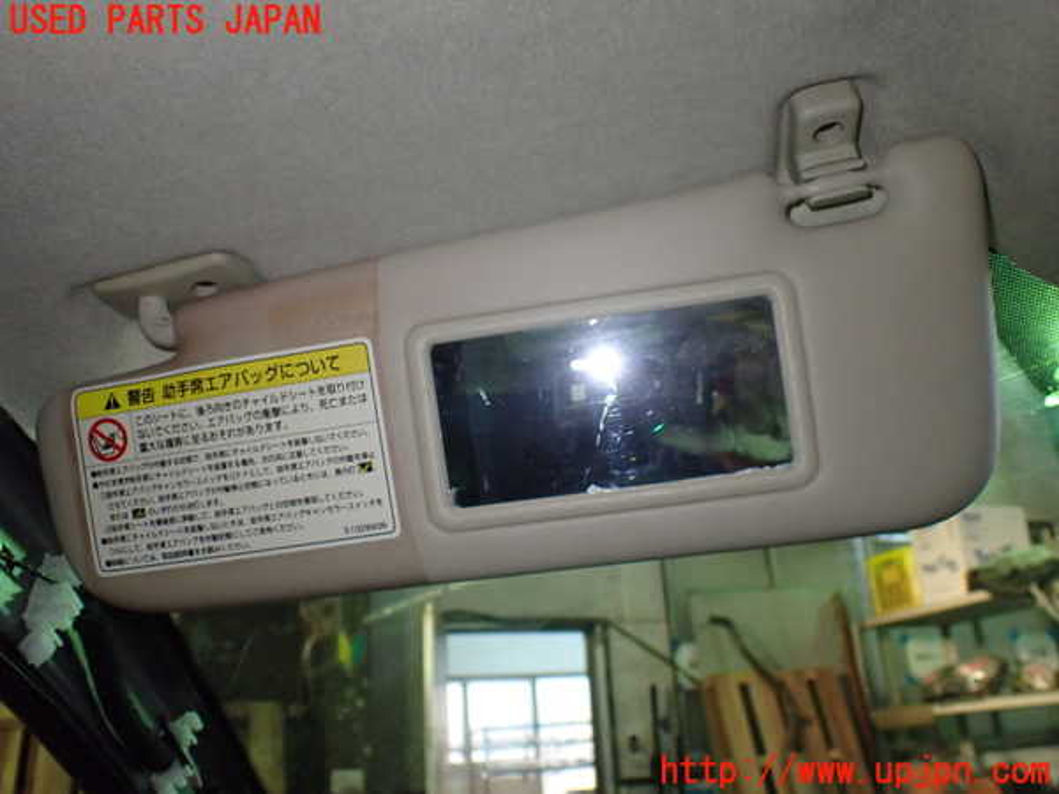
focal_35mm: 30
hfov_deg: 60.0
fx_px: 918
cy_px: 397
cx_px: 530
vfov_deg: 46.8
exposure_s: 1/125
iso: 800
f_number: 2.3
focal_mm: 5.4
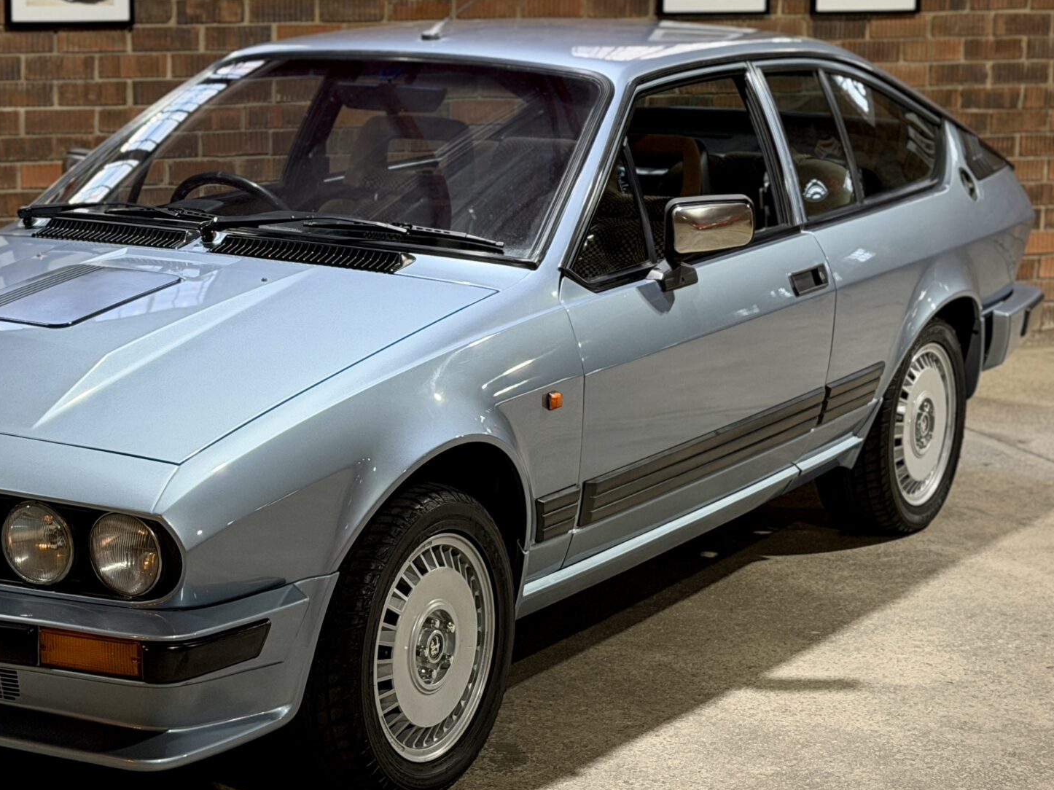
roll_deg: +0.0
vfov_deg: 17.3
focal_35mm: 85
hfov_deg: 22.8
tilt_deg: -9.3
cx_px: 272
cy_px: 302
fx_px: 2588
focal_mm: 6.76
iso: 200
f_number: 1.78
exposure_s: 1/50
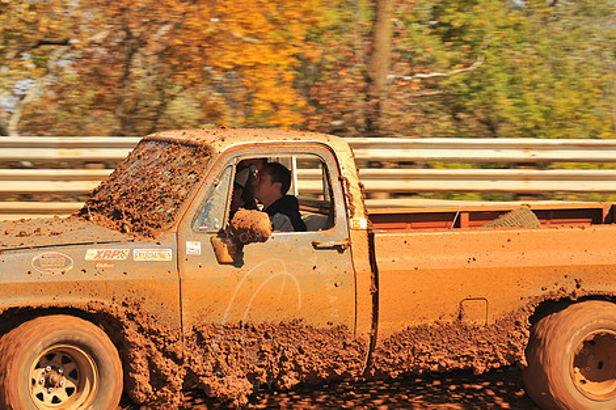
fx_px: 2531
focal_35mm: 148
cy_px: 190
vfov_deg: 9.3
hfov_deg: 13.9
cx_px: 258
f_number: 10
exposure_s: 1/320
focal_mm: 120
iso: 200
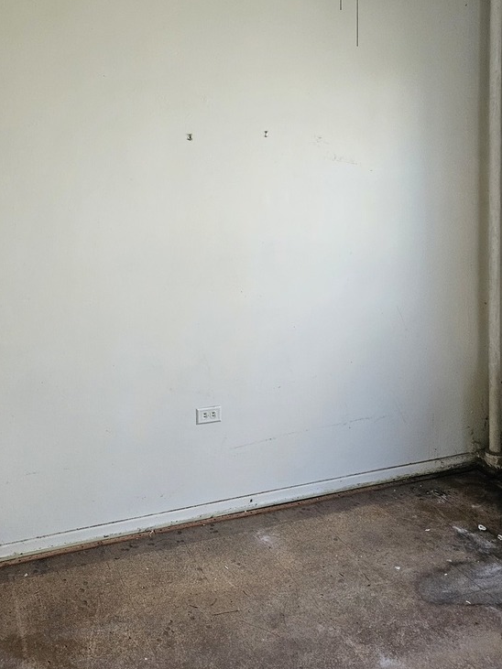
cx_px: 146
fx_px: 658
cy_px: 200
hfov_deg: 40.9
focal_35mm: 34
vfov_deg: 52.5
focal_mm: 5.4
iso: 400
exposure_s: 1/170
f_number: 1.8
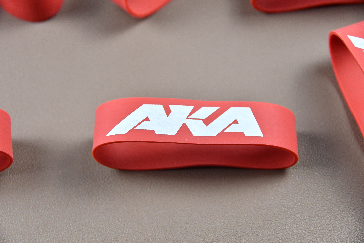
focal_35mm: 105
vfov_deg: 13.0
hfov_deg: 19.5
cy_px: 122
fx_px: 1062
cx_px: 182
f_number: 5
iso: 1000
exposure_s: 1/200
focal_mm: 70
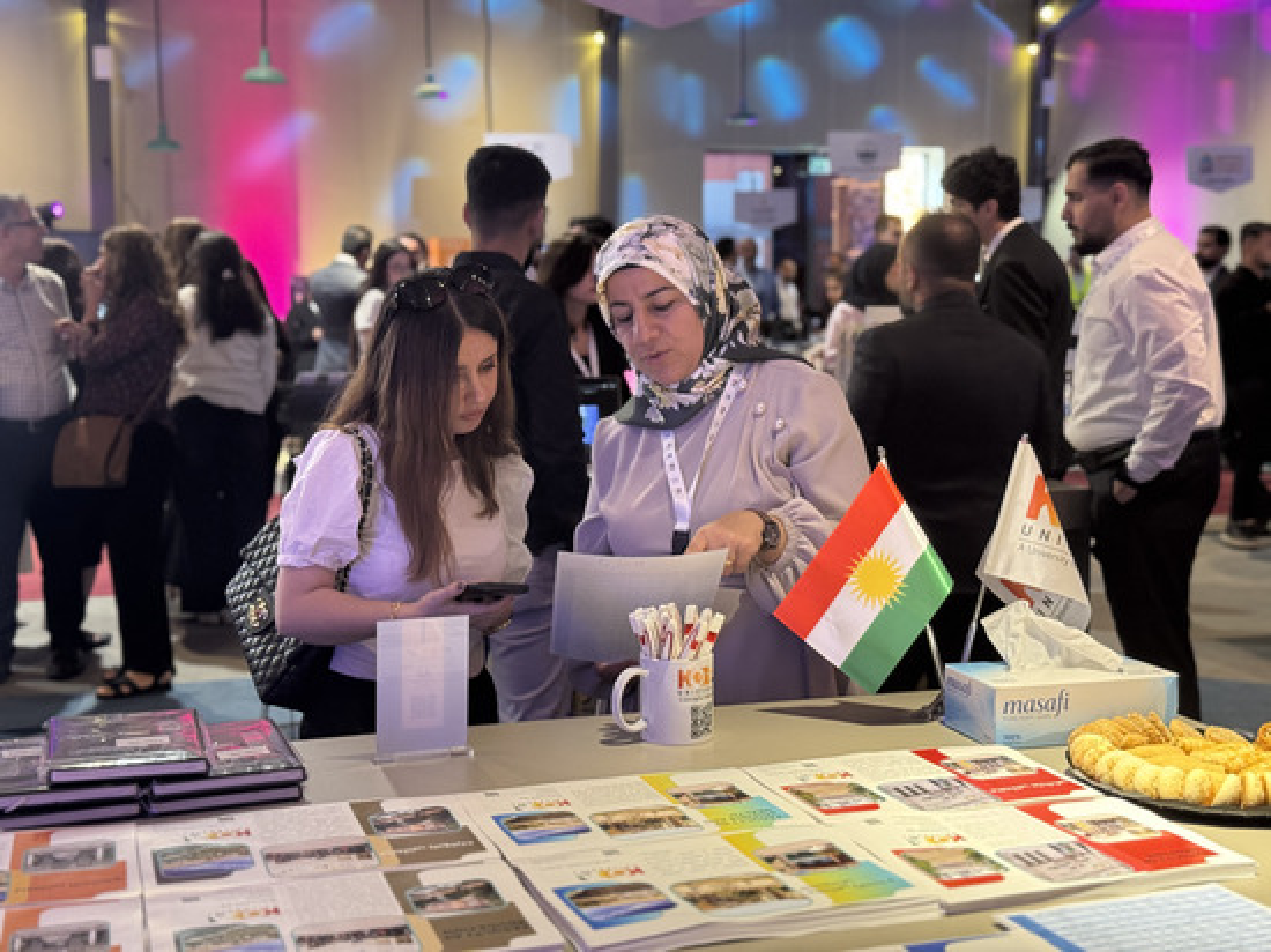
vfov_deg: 30.2
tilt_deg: -5.0
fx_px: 1762
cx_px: 636
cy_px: 476
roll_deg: +0.6
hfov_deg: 39.7
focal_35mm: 48
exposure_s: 1/50
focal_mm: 6.76
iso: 250
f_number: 1.78
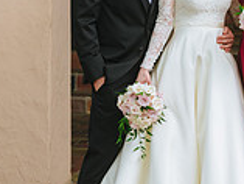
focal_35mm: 193
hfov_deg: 10.2
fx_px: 1361
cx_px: 199
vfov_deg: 7.7
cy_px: 8
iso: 250
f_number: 4
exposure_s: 1/250
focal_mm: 70
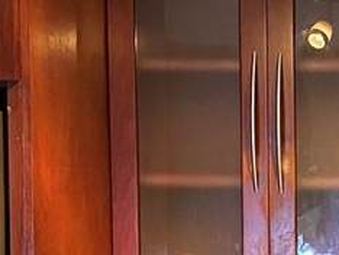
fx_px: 1392
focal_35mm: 142
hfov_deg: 13.5
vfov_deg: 10.2
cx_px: 396
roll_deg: -0.3
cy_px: 371
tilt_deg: -6.1
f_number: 1.8
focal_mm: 4.25
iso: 320
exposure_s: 1/60
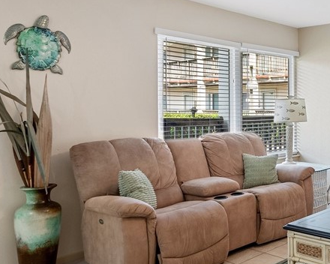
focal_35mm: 37
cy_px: 123
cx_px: 361
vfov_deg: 40.1
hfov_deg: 40.1
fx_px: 361
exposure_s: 1/5
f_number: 7.1
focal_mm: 16
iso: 640
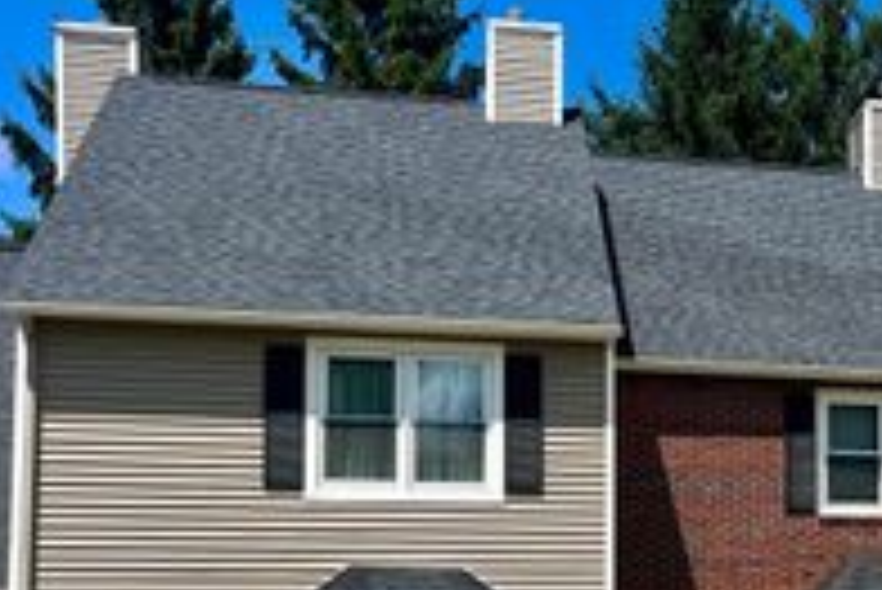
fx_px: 1692
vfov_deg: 19.4
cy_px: 534
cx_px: 864
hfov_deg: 27.7
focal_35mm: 69
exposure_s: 1/4630
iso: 50
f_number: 1.5
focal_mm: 5.7
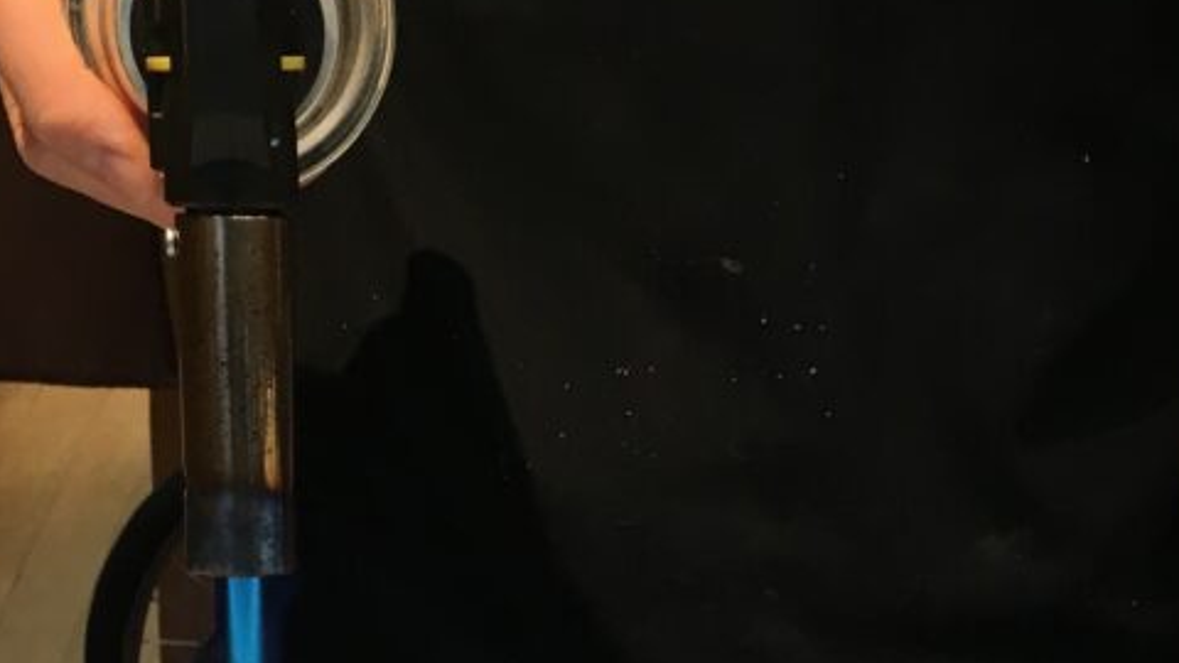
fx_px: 2470
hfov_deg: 26.8
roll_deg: -1.4
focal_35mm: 79
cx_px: 523
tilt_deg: -32.1
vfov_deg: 14.2
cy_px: 1031
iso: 32
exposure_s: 1/30
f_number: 2.2
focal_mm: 4.15
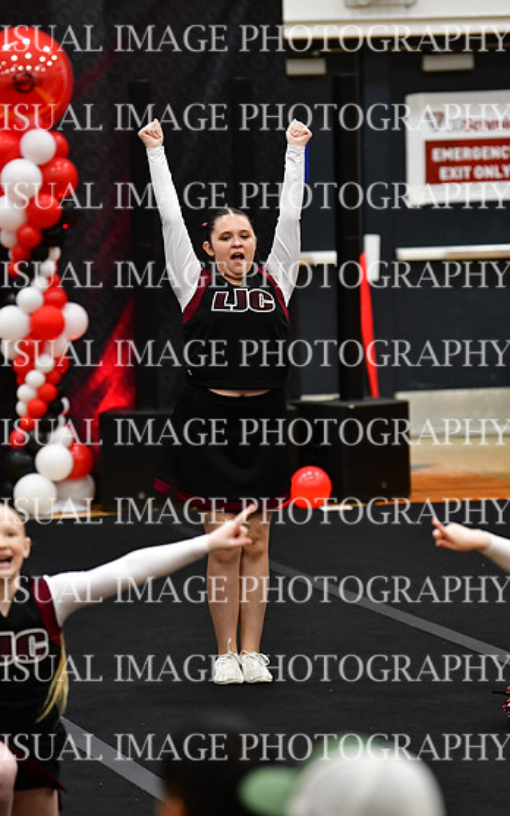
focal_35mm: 239
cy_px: 393
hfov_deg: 5.5
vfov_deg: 8.8
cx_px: 229
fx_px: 5316
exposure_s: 1/800
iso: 4000
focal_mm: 150
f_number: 2.8
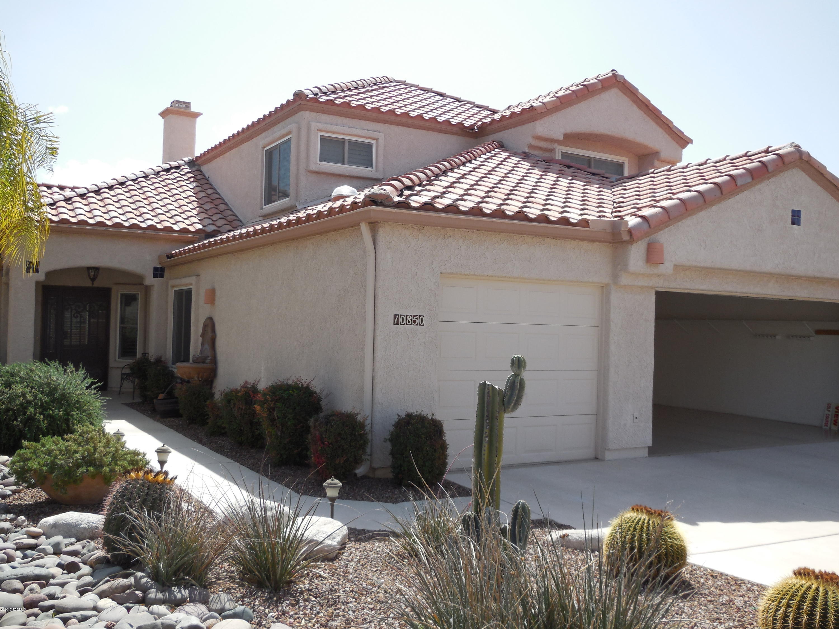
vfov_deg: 41.8
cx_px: 420
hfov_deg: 54.0
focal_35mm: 34
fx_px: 824
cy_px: 314
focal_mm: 6.1
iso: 125
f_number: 3.4
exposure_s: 1/1000
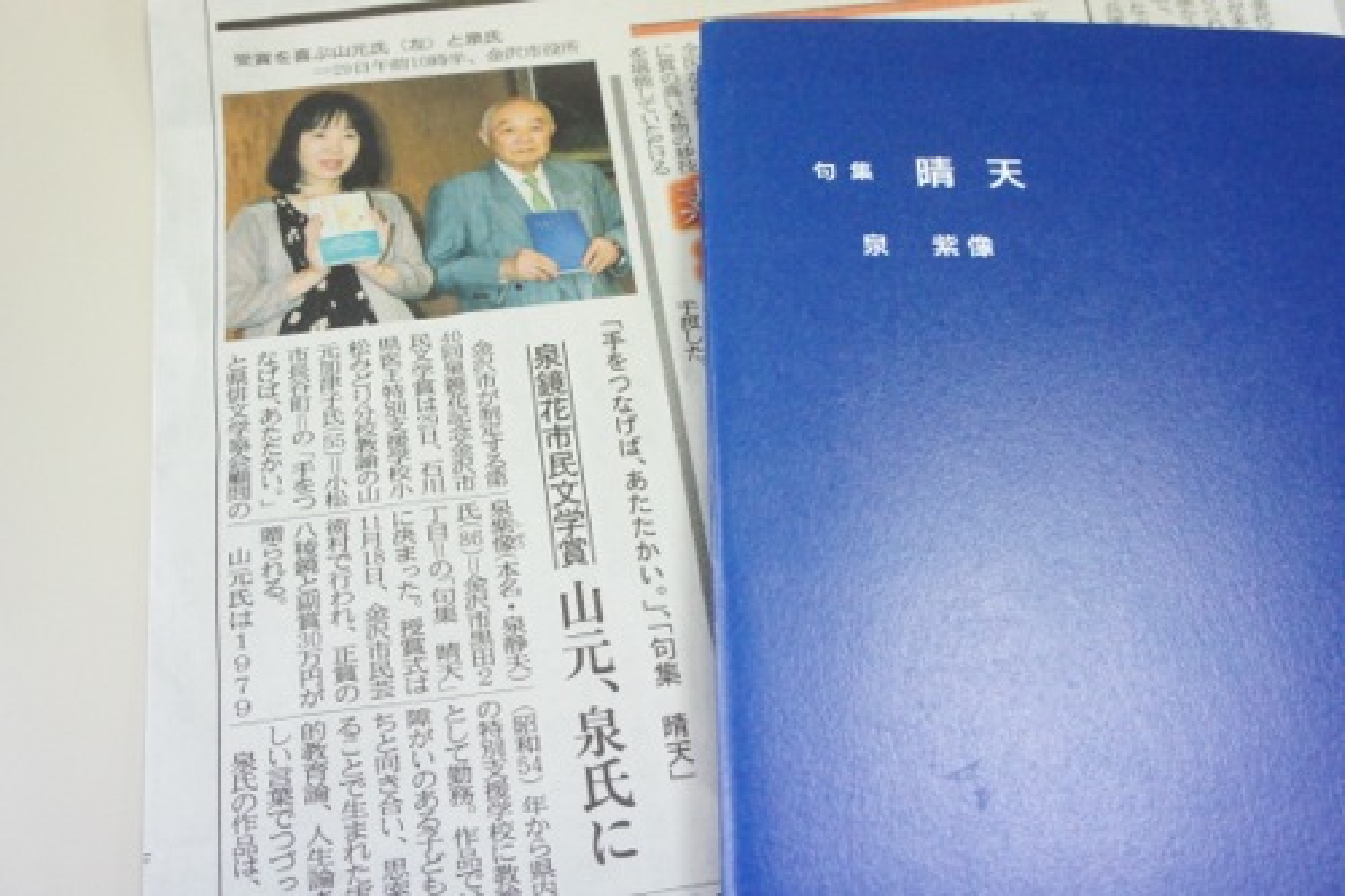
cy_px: 448
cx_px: 672
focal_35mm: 32
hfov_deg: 59.5
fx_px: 1176
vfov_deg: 41.7
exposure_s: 1/160
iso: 6400
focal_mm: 21
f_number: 7.1
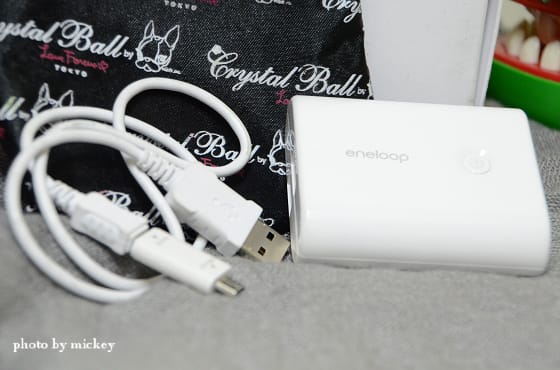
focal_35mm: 128
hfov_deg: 16.1
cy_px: 185
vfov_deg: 10.7
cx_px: 280
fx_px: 1978
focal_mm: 85
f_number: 5.6
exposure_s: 1/25
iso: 1600
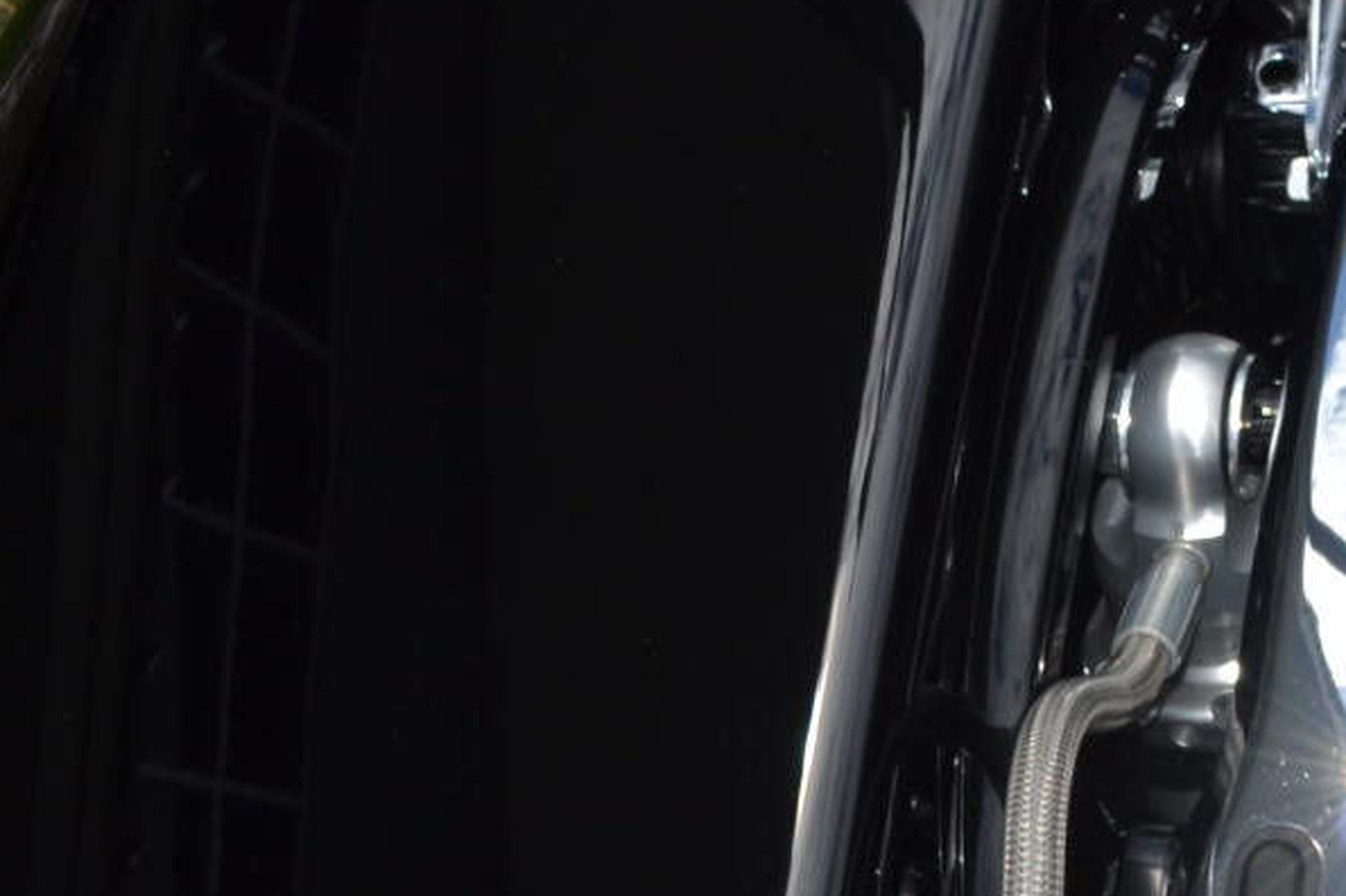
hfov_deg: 16.4
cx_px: 2145
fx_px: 4148
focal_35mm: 111
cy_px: -460
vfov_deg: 11.8
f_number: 11
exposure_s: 1/200
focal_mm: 22
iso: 100
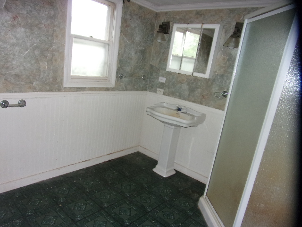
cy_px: 114
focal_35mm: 24
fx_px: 209
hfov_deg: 71.6
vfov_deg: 56.8
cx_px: 151
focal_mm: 4.3
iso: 200
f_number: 3.3
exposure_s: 1/34
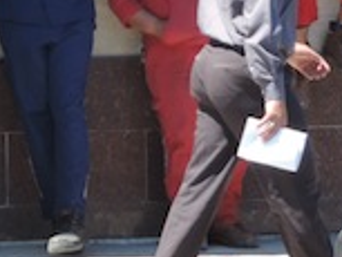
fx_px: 4499
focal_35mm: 455
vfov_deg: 3.3
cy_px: -221
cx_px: -103
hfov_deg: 4.3
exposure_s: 1/200
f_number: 4.1
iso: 80
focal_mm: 17.8
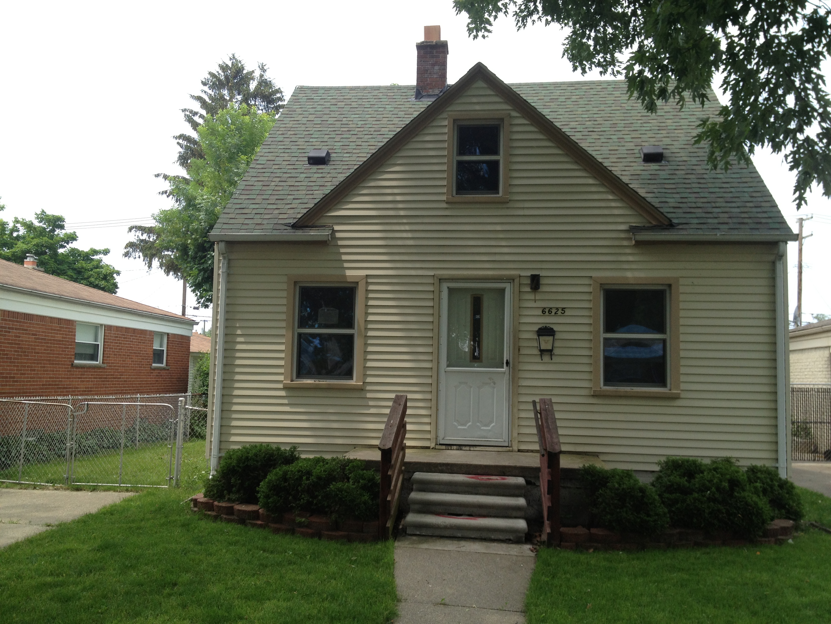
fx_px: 840
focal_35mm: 35
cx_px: 416
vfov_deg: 40.7
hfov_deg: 52.6
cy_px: 312
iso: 50
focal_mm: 4.28
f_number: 2.4
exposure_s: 1/789
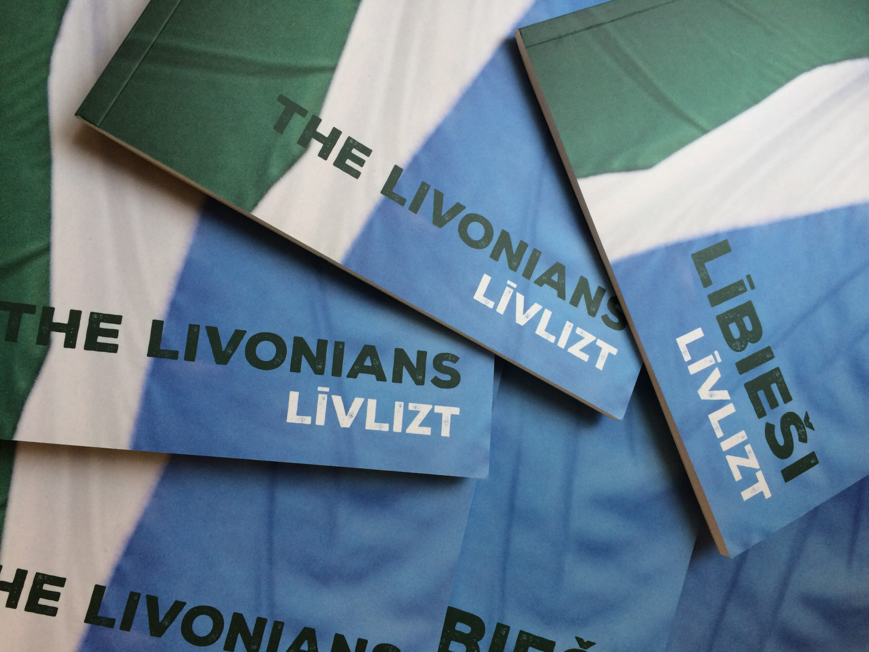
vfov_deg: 48.2
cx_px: 434
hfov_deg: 61.7
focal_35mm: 29
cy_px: 326
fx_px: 728
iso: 100
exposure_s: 1/33
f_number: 2.2
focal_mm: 4.15
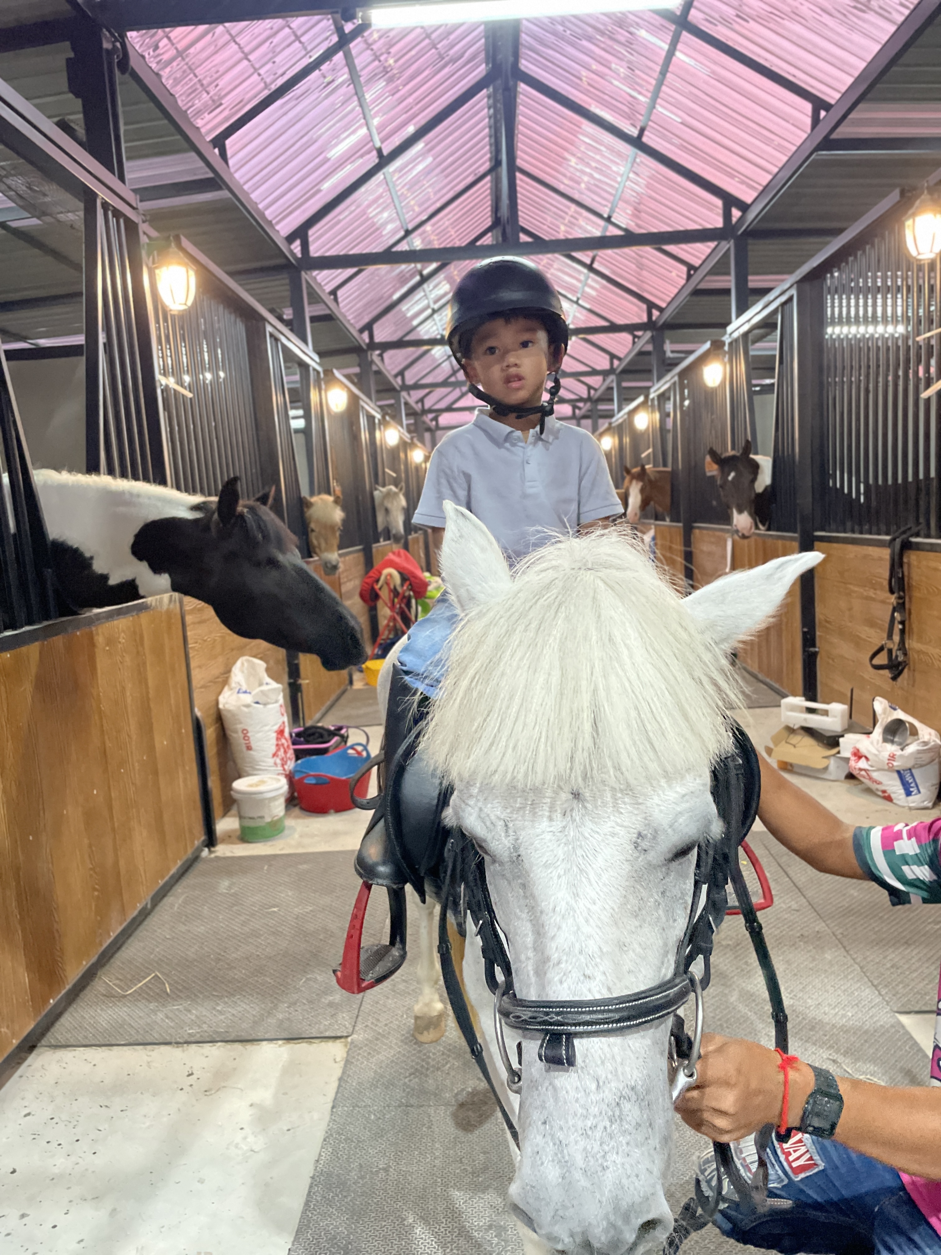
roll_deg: +3.1
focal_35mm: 26
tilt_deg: -4.7
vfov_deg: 67.3
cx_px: 470
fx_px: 942
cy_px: 628
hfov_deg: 53.1
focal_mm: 4.2
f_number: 1.6
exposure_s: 1/50
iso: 500
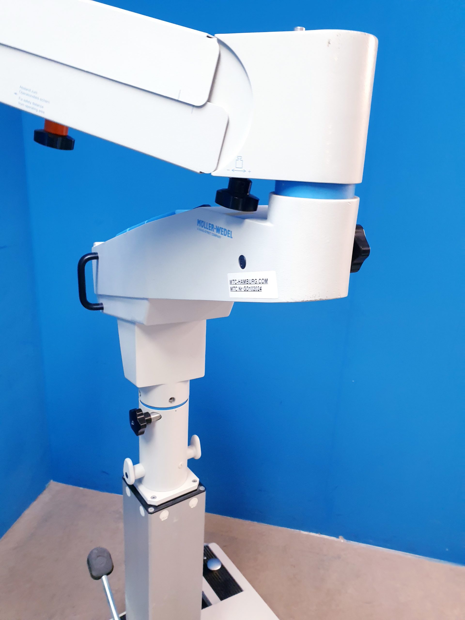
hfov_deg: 53.1
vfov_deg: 67.3
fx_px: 466
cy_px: 310
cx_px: 232
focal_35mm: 26
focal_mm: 4.3
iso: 250
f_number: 2.4
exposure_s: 1/50
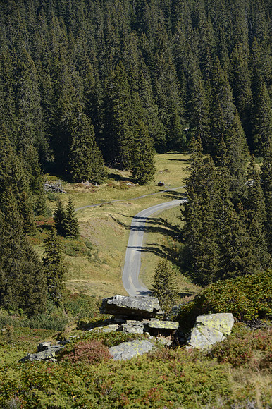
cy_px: 204
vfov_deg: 10.3
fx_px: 2269
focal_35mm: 200
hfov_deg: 6.9
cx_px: 136
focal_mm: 200
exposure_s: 1/250
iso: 250
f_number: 14
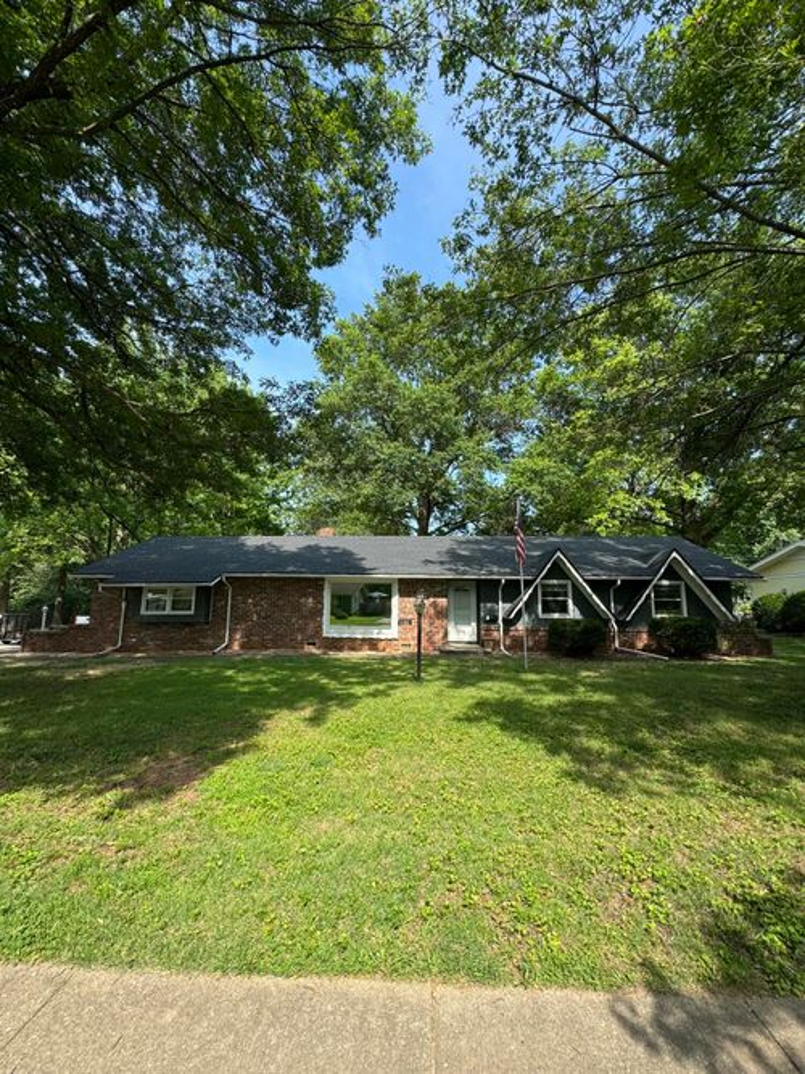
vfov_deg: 102.1
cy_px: 537
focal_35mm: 14
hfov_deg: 85.7
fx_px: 434
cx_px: 402
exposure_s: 1/561
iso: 40
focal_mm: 2.22
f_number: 2.2
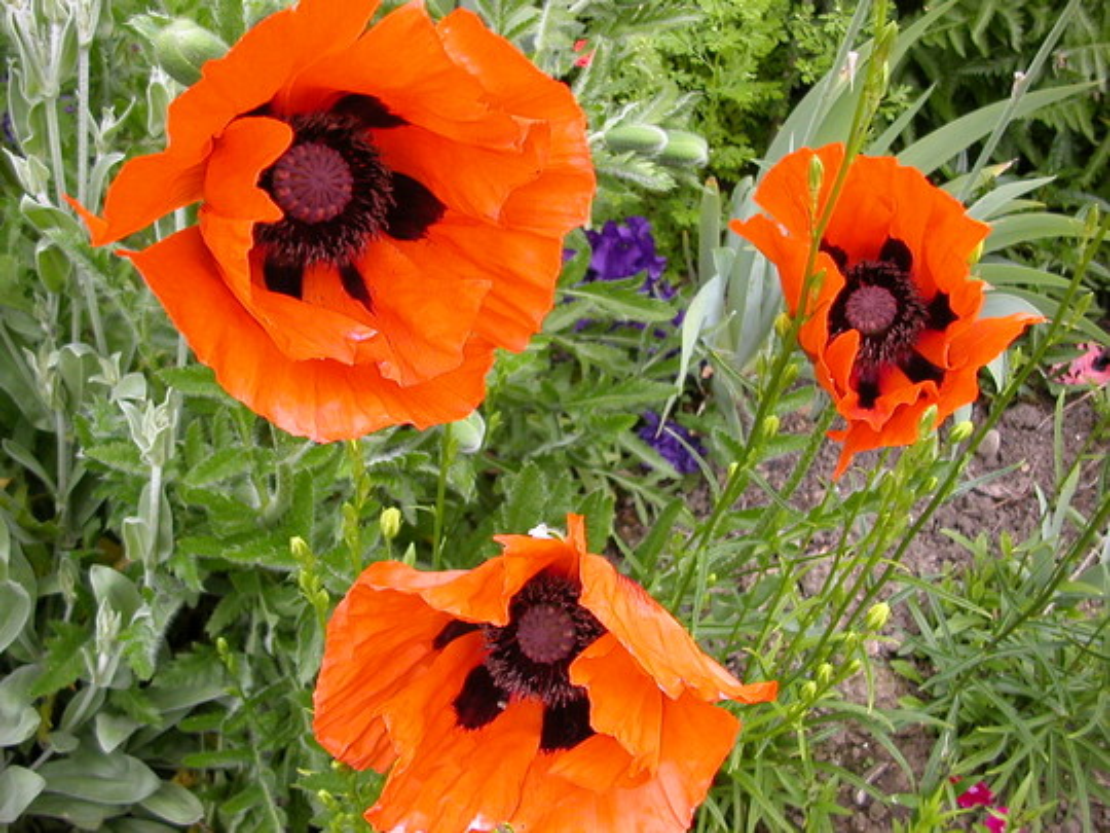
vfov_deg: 38.7
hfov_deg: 50.1
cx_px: 555
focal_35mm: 37
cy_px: 416
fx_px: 1186
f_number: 2.7
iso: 100
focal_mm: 5.6
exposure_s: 1/235
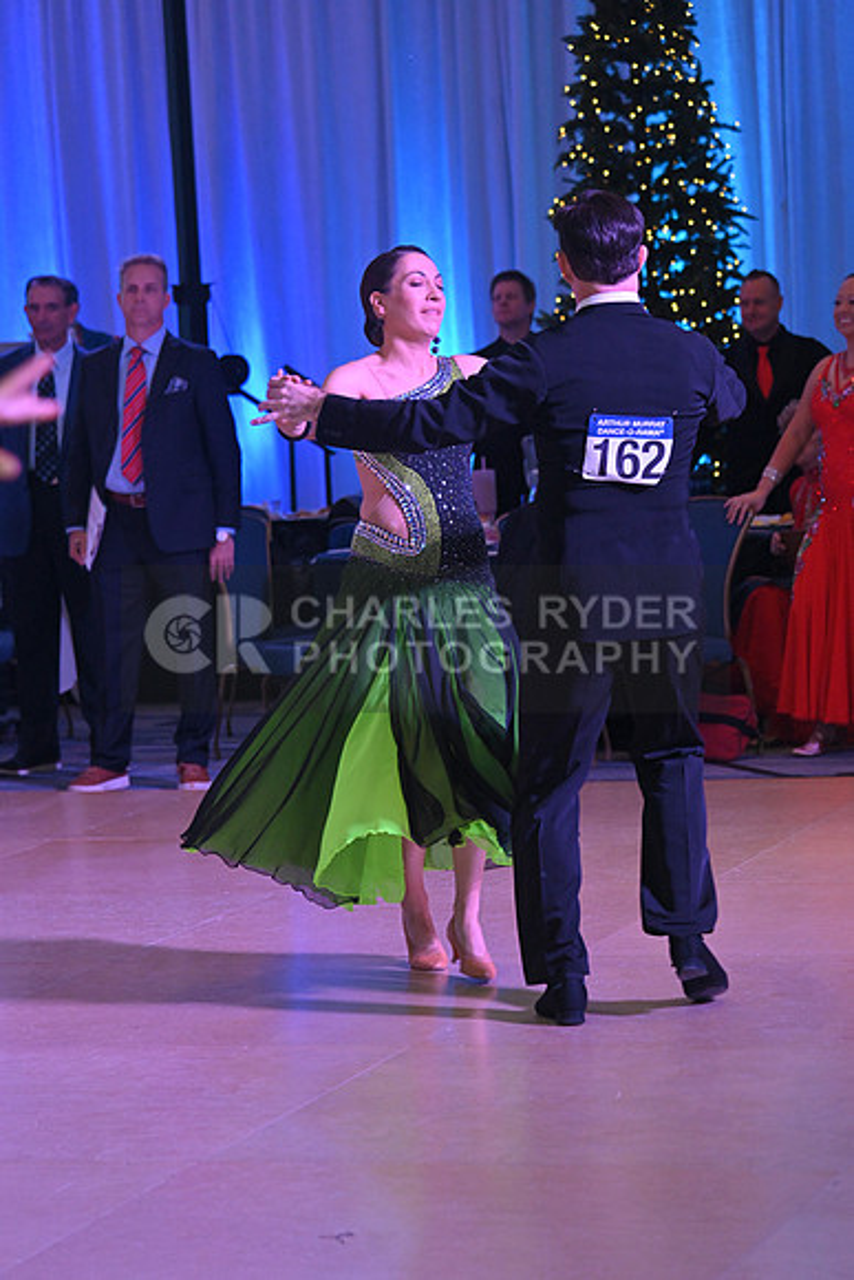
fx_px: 4267
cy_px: 640
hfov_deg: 11.4
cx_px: 427
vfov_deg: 17.1
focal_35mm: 120
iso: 3200
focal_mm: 120
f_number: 5
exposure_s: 1/320
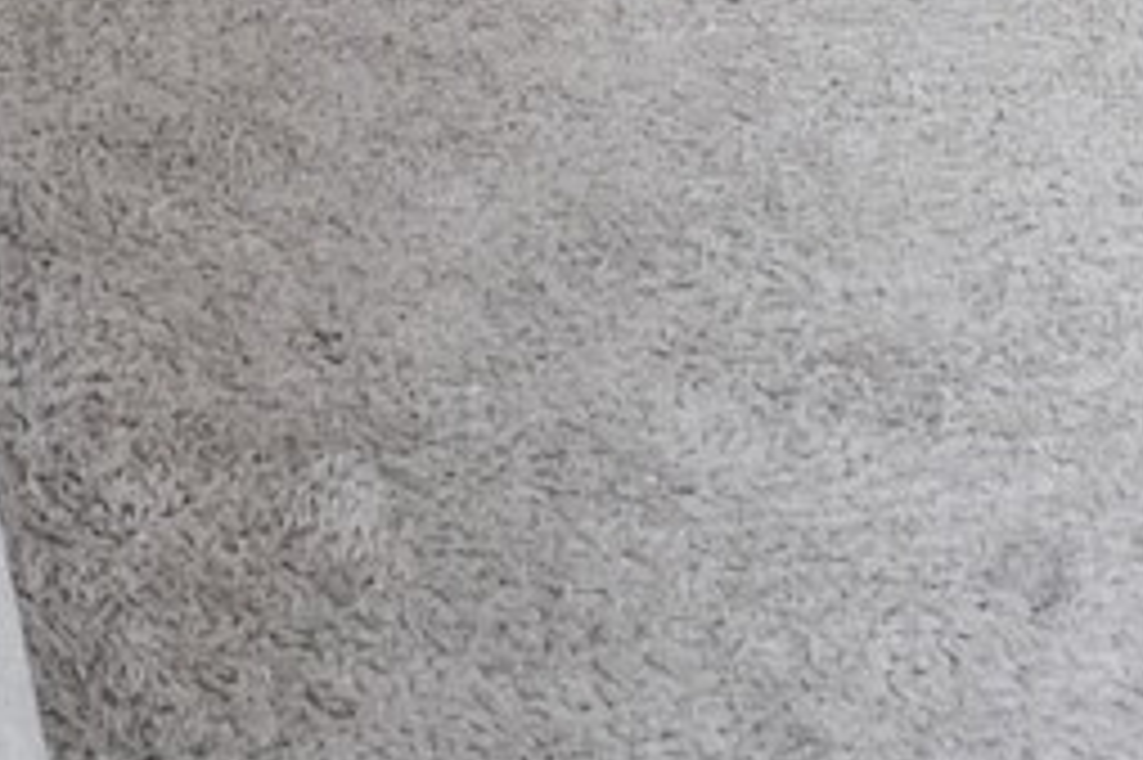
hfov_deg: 15.8
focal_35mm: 121
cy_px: -1704
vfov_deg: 8.8
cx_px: -472
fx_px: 3839
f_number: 8
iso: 640
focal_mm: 16
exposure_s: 1/25
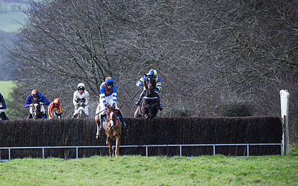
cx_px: 186
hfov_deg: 3.1
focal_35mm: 669
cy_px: 116
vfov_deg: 2.0
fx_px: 5430
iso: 400
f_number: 4
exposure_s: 1/1000
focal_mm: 200
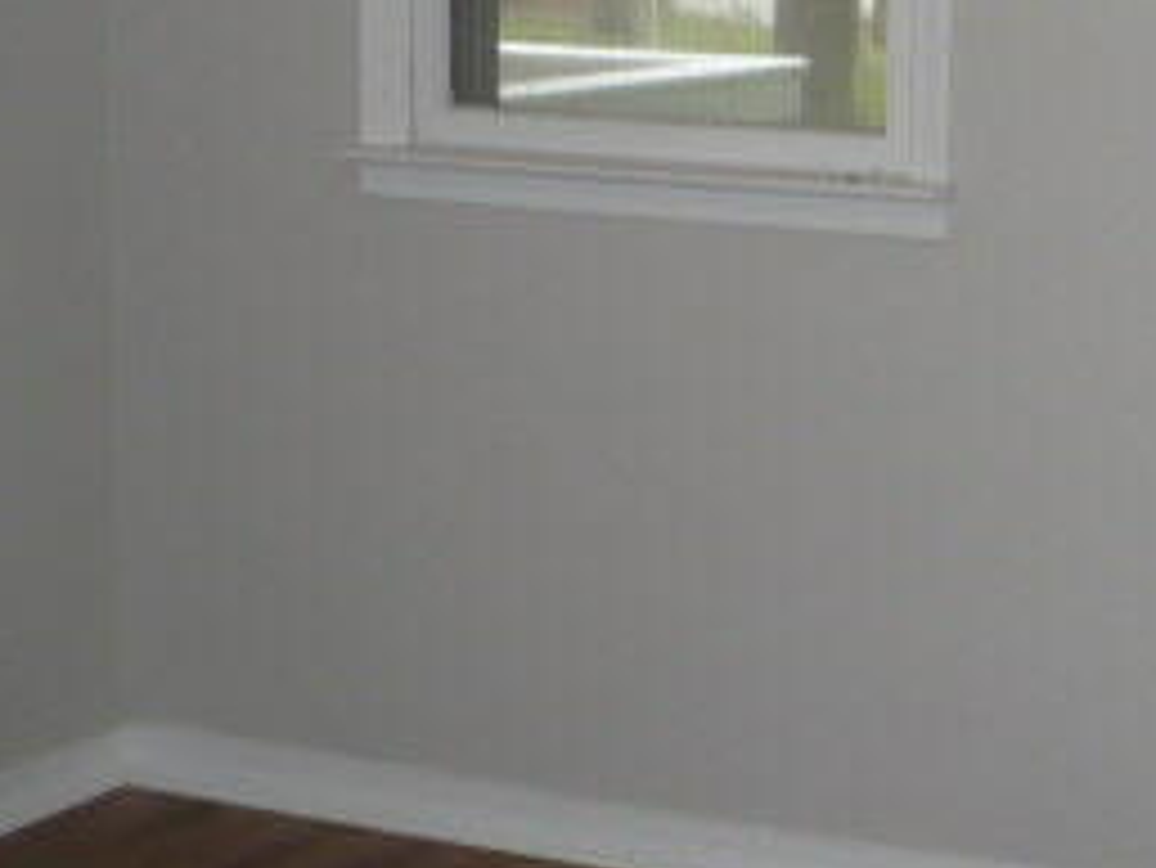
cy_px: 126
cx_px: 1246
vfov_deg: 15.9
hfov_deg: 20.4
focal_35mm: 92
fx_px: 3074
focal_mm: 6.1
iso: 200
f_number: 2.8
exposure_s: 1/30
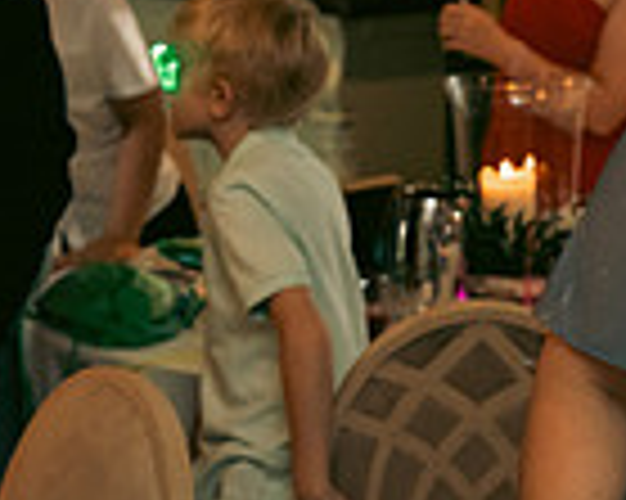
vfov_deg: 8.2
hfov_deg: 10.3
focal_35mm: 188
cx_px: 473
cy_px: 155
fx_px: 3481
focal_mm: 48
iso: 2500
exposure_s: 1/160
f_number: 3.5
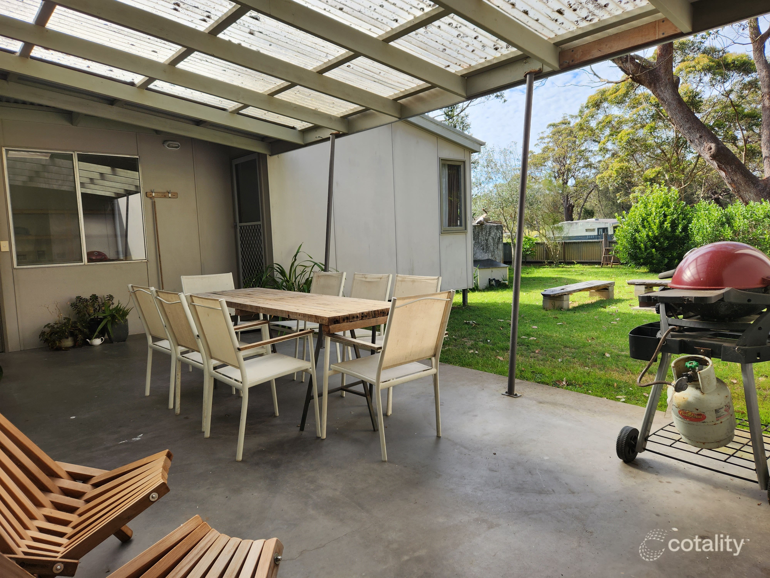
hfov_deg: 73.9
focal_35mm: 23
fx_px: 512
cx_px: 385
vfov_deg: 58.9
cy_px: 289
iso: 20
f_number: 1.8
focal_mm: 5.4
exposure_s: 1/607
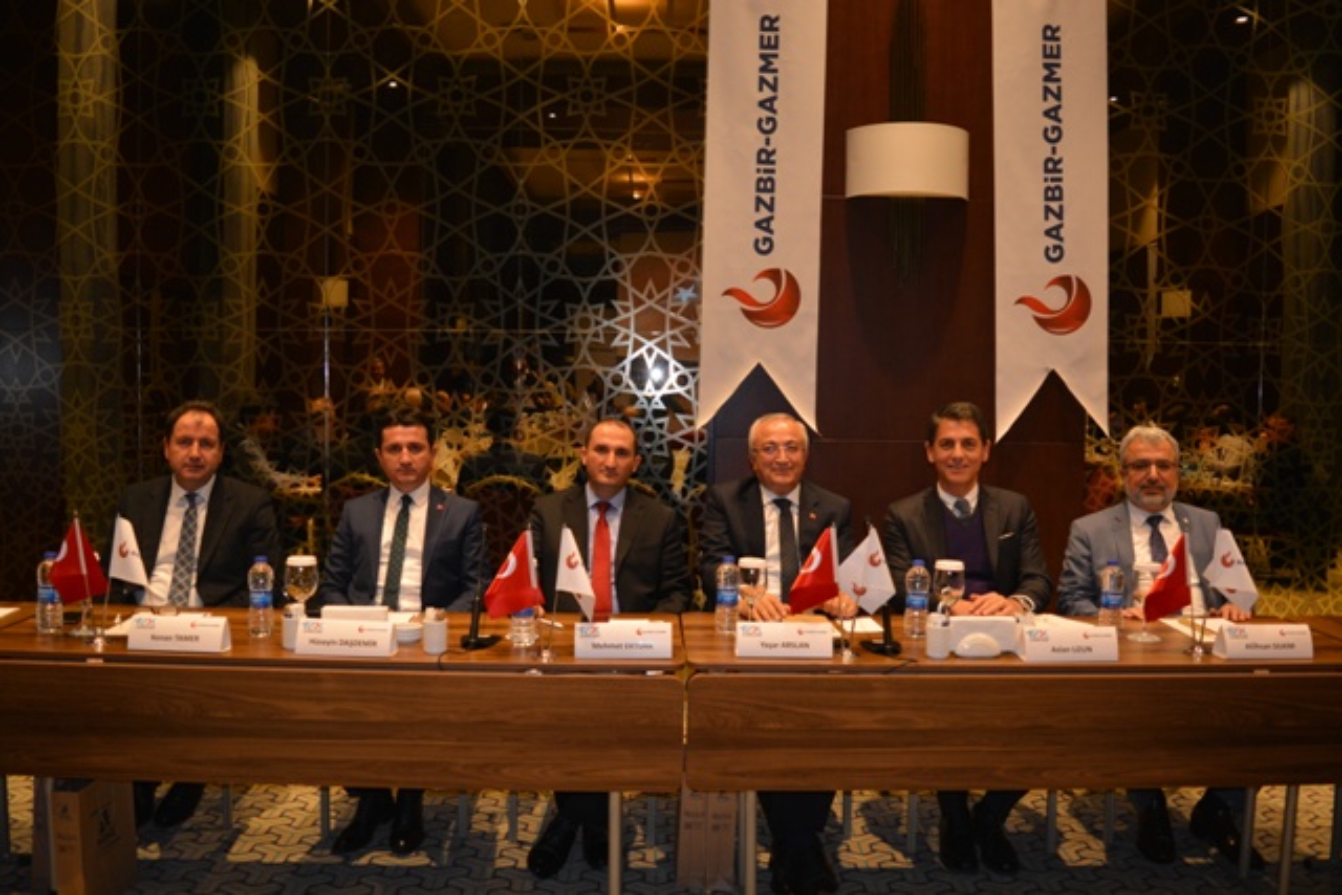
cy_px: 448
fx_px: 1119
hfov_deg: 61.9
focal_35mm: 30
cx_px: 671
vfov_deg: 43.6
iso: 450
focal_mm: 20
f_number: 3.5
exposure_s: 1/60
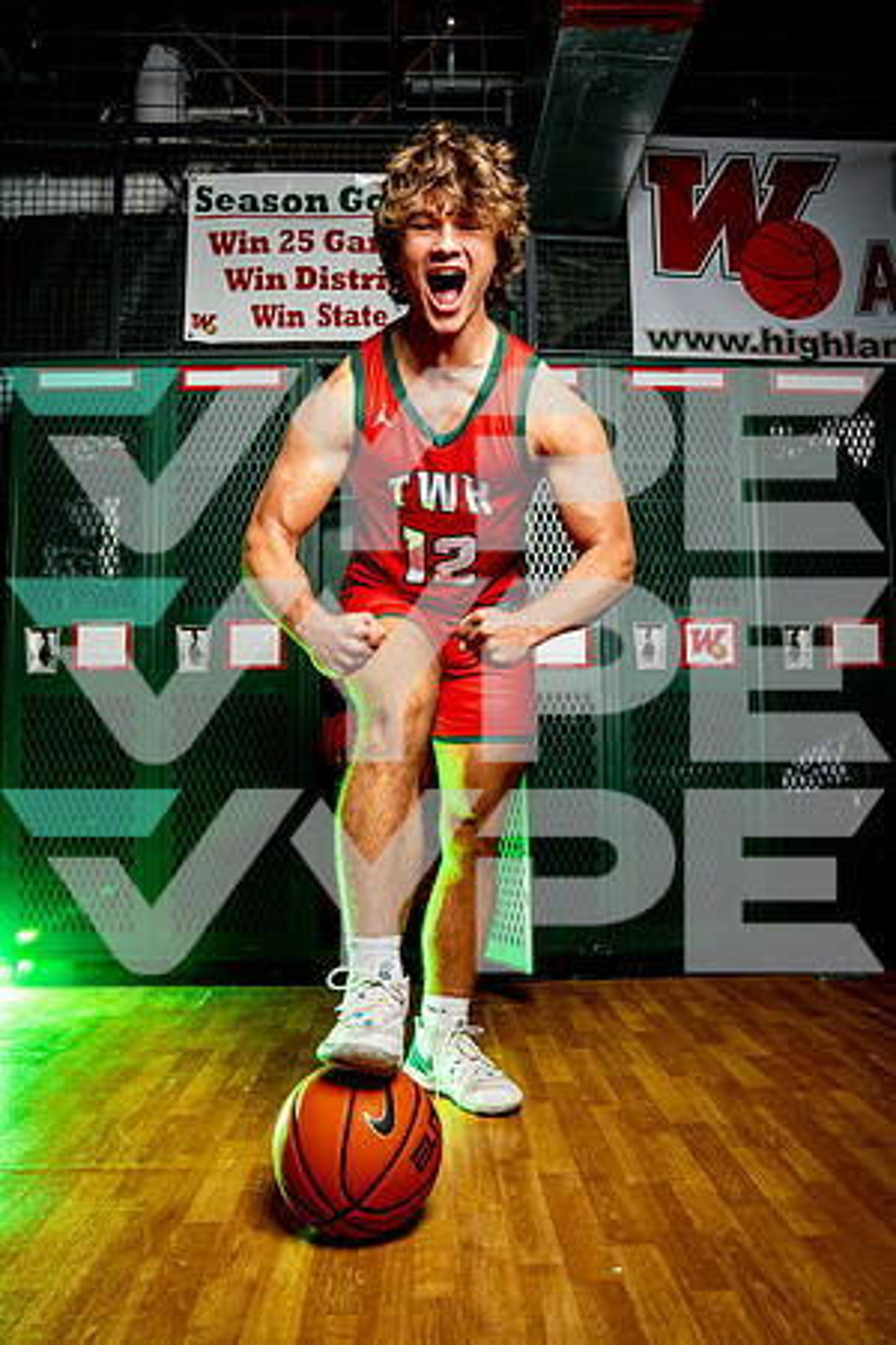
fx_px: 896
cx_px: 448
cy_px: 672
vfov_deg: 73.7
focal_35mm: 24
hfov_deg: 53.1
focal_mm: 24
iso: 200
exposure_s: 1/200
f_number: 7.1
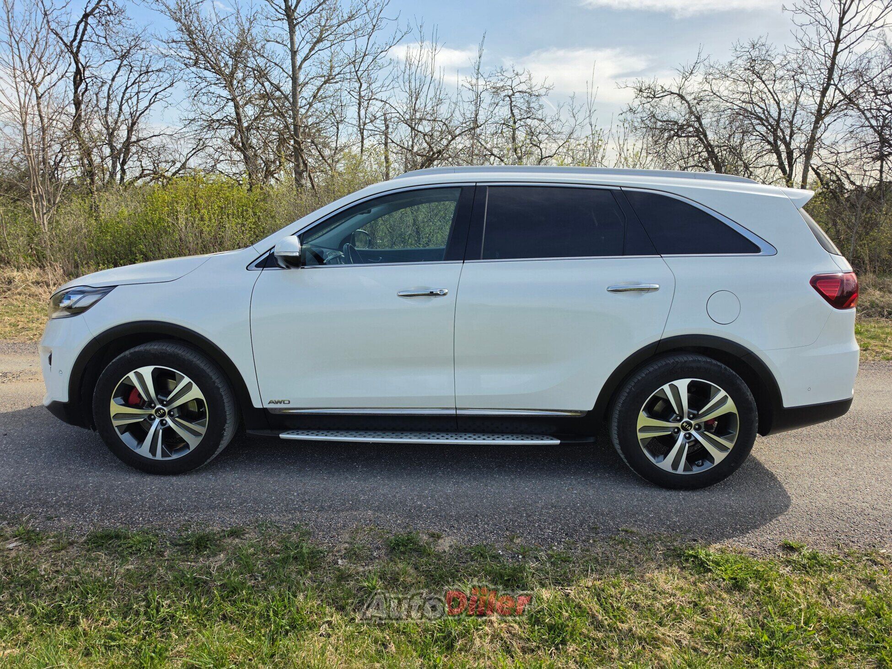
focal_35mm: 23
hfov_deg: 73.9
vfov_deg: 58.9
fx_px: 593
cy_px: 334
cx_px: 446
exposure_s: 1/5605
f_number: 1.4
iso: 64
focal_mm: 6.5
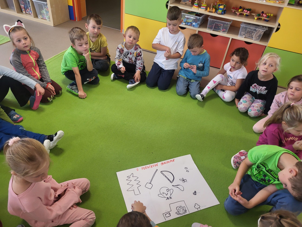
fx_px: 227
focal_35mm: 26
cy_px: 114
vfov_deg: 53.1
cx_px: 151
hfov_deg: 67.3
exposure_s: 1/100
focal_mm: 5.4
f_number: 1.8
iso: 200
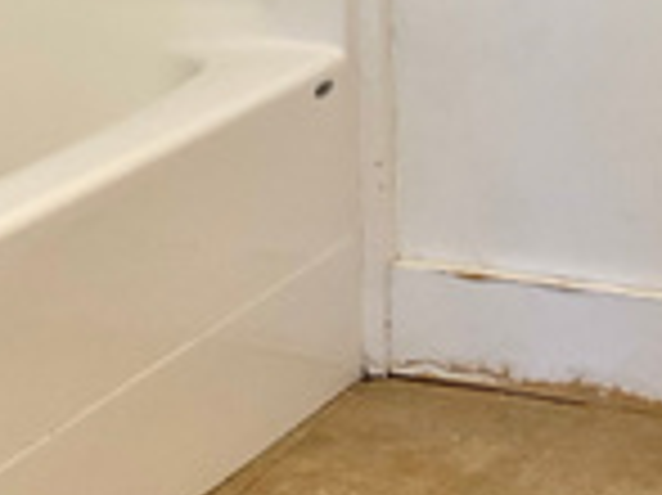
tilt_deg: -4.2
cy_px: -306
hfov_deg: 17.2
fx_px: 2159
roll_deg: +0.0
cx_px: 590
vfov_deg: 12.3
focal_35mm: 113
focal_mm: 4.25
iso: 100
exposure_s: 1/120
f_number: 1.8
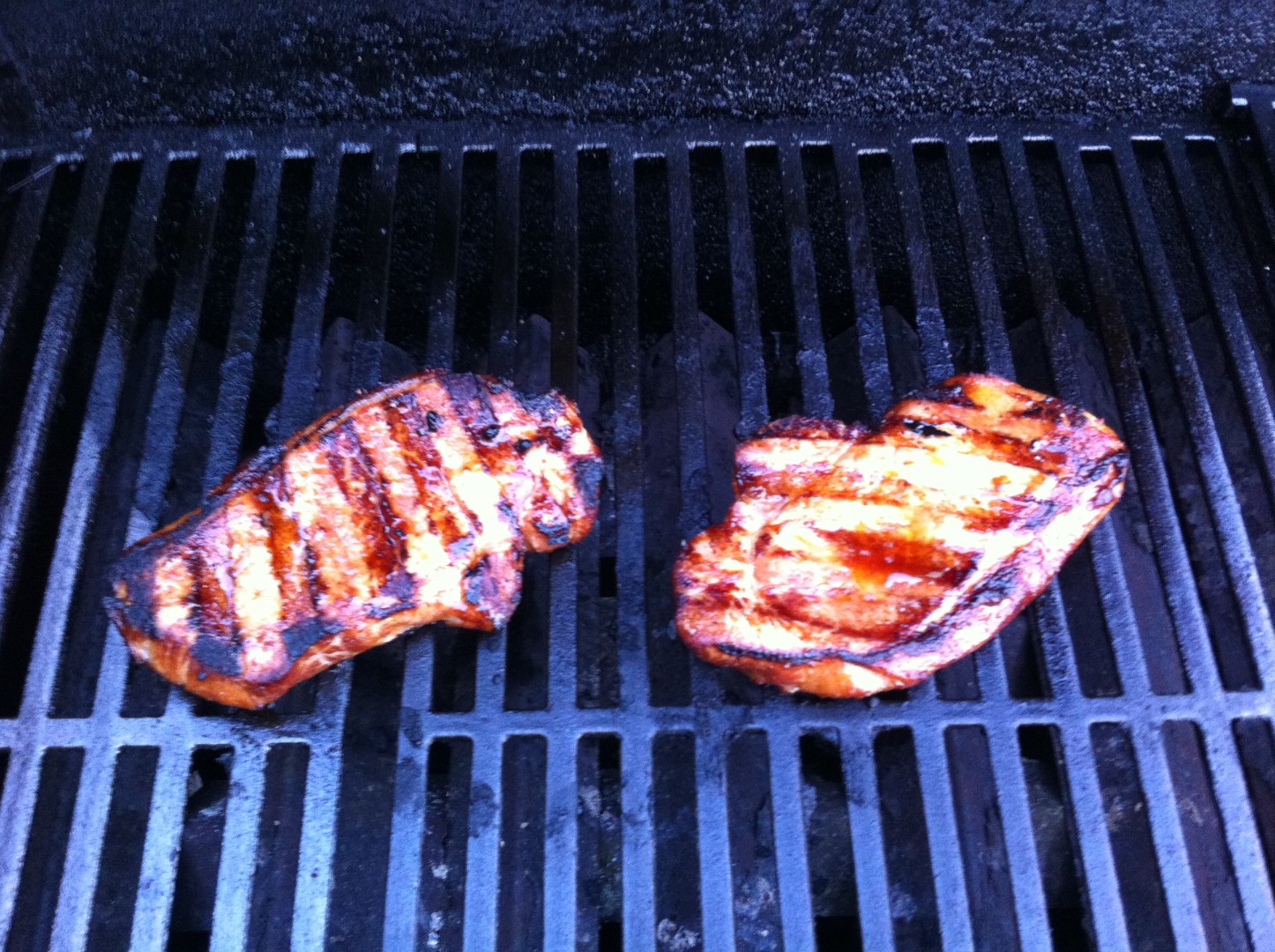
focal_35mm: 35
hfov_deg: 52.7
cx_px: 638
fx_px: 1287
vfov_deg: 40.6
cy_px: 476
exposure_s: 1/15
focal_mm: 3.85
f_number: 2.8
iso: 250
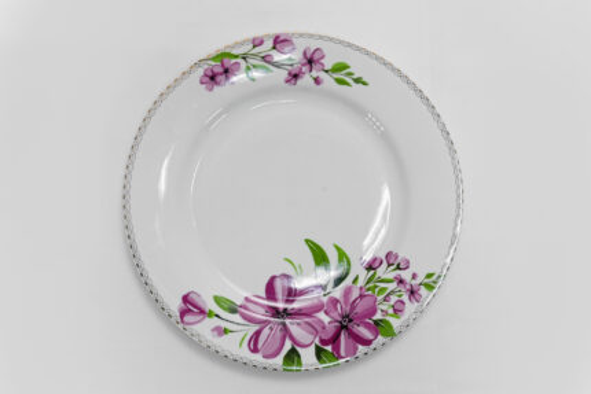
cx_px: 296
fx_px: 903
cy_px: 197
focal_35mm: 55
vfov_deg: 24.6
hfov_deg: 36.2
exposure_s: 1/100
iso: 3200
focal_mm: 55
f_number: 13
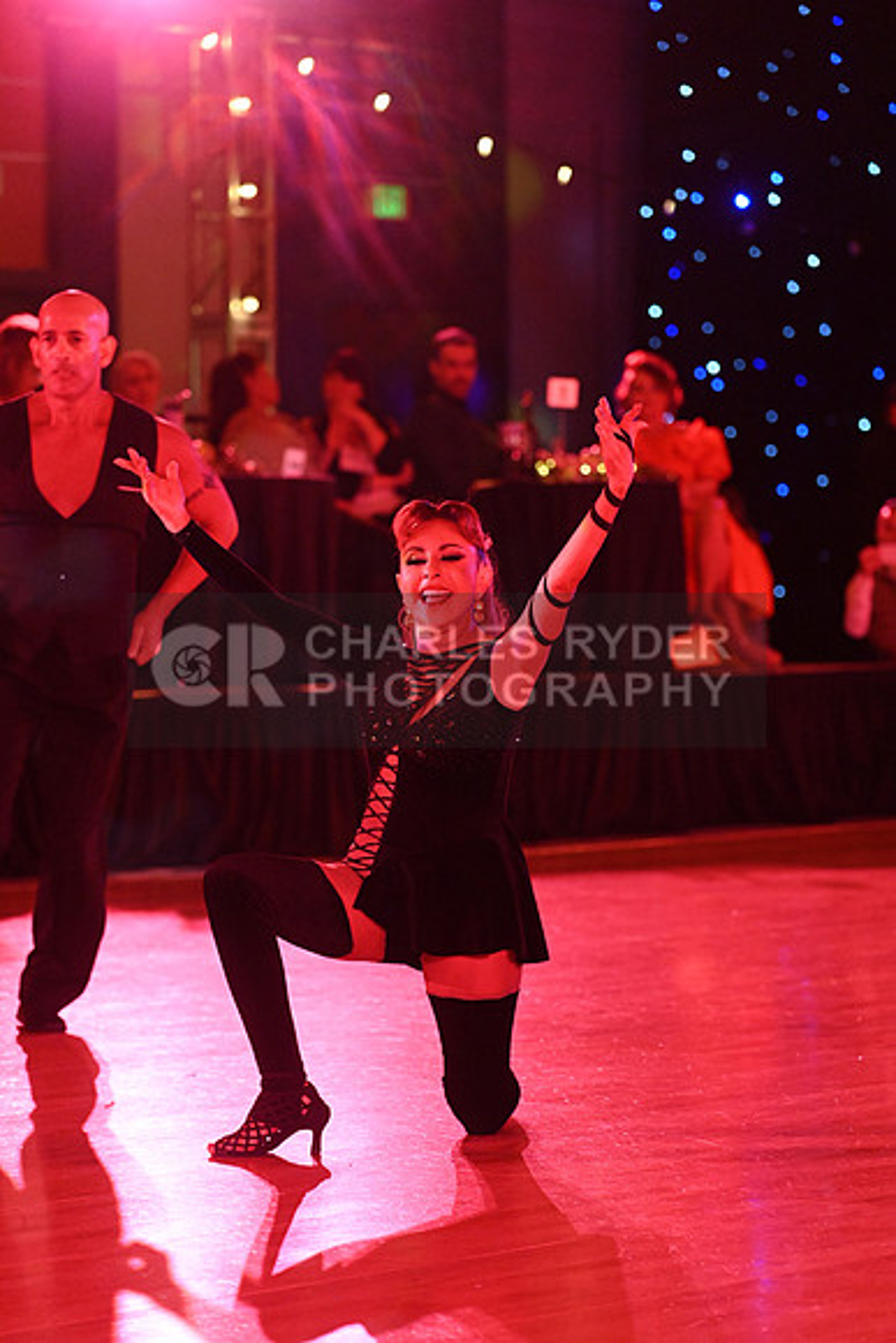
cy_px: 672
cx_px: 448
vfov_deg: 15.2
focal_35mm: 135
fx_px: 5037
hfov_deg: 10.2
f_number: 4
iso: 6400
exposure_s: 1/400
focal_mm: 135
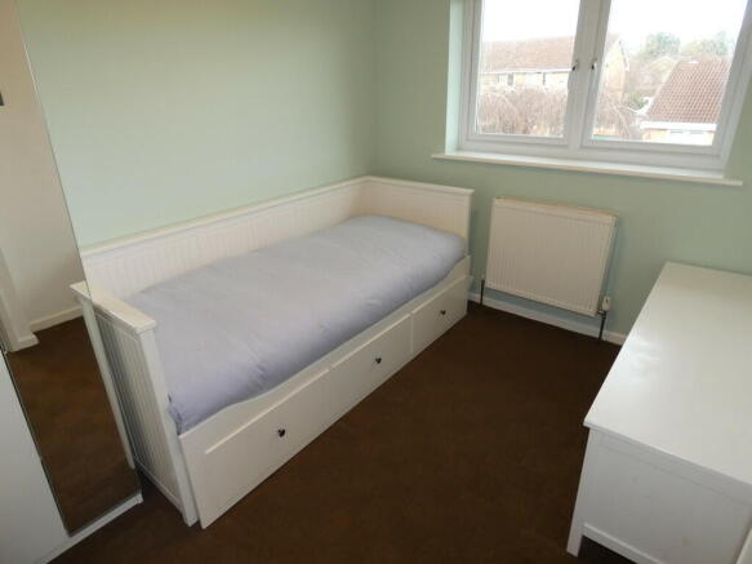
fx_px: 434
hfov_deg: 81.8
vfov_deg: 66.0
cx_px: 376
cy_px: 282
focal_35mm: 20
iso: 125
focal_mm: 3.6
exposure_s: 1/60
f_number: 2.8
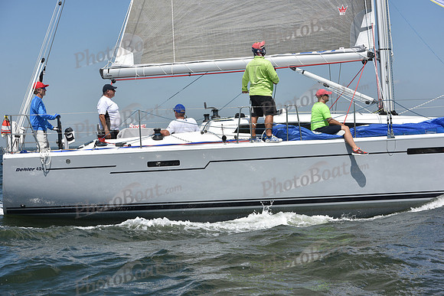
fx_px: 863
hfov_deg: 28.8
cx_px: 222
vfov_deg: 19.5
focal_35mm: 70
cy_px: 148
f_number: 9
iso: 250
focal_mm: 70
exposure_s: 1/1250
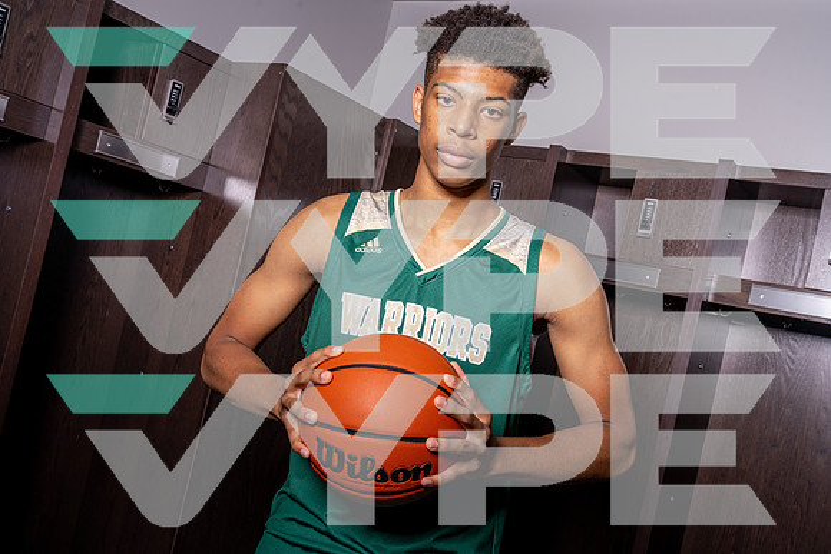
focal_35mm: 37
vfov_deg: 36.0
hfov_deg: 51.9
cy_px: 277
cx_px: 416
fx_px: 854
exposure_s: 1/250
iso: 320
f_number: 10
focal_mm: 37
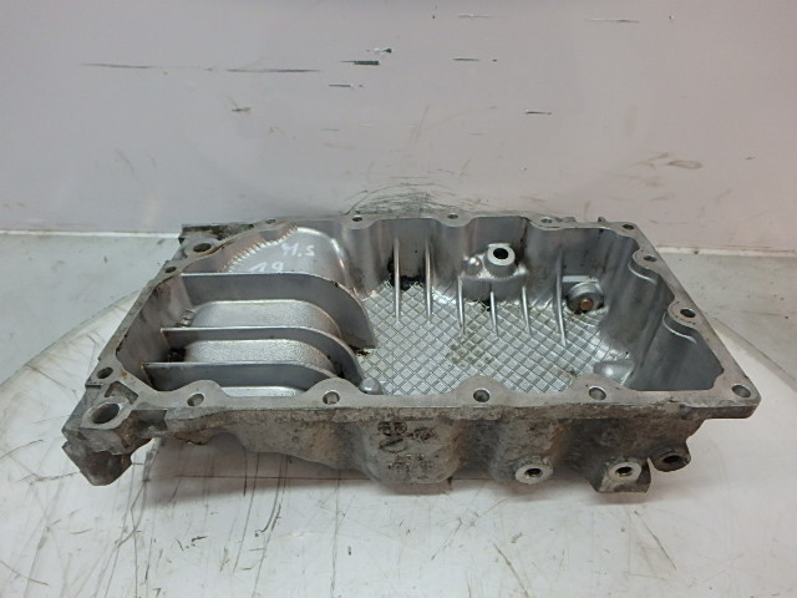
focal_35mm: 21
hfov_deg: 79.0
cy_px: 299
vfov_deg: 63.4
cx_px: 398
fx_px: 484
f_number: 3.5
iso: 200
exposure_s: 1/50
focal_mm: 3.7
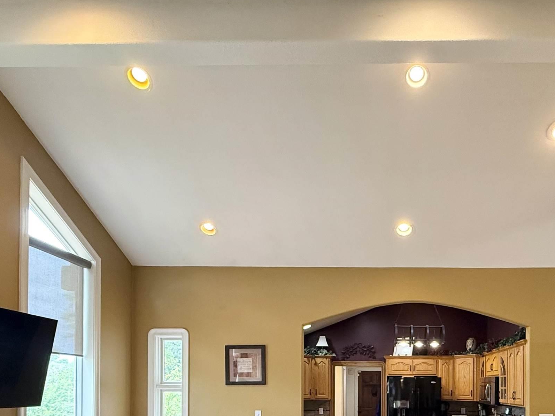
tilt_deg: -0.1
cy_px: 387
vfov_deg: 45.6
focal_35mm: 27
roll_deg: -0.2
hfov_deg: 63.6
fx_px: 433
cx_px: 372
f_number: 2.2
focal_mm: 2.22
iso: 320
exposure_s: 1/120
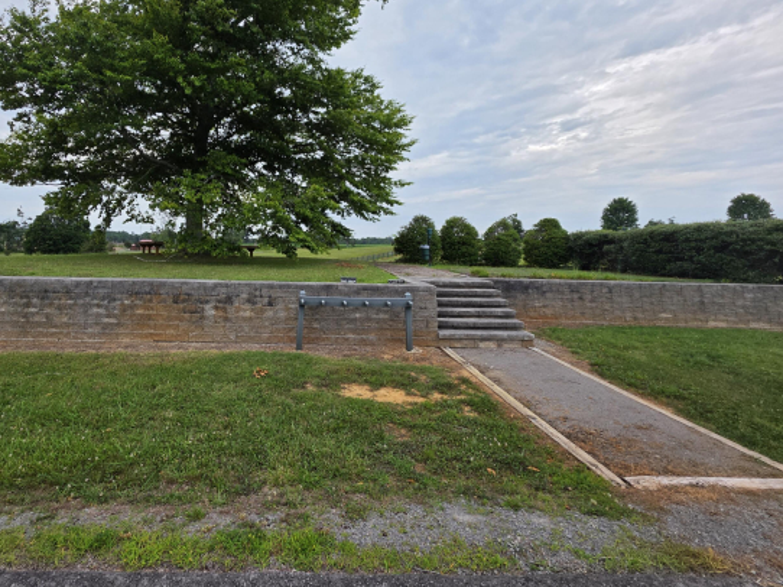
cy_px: 227
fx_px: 362
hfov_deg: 93.3
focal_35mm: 16
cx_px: 314
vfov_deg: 76.9
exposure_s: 1/120
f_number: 1.9
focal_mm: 2.2
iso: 25
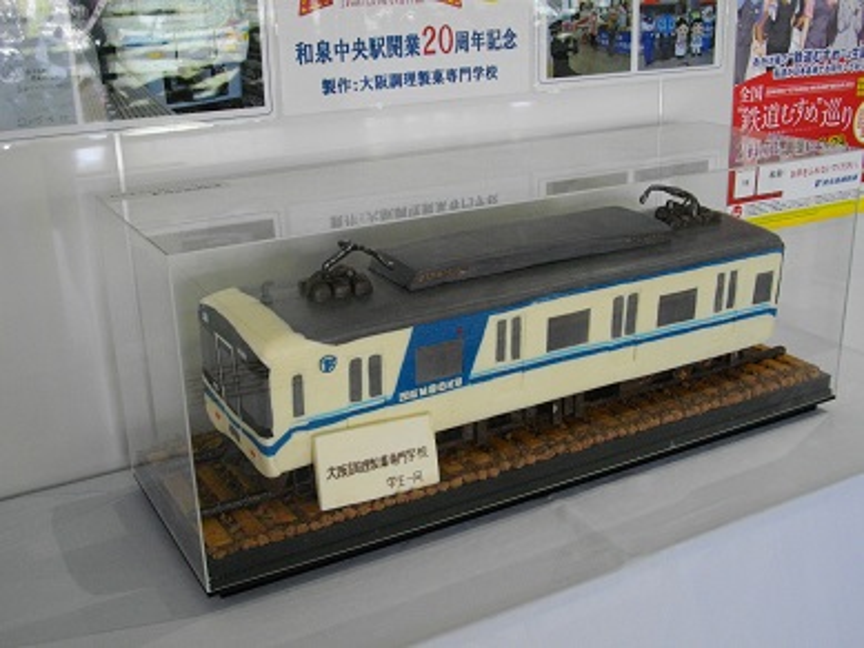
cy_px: 324
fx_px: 999
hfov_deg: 46.8
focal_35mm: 40
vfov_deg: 36.0
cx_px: 432
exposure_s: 1/50
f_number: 3.2
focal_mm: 7.1
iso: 362
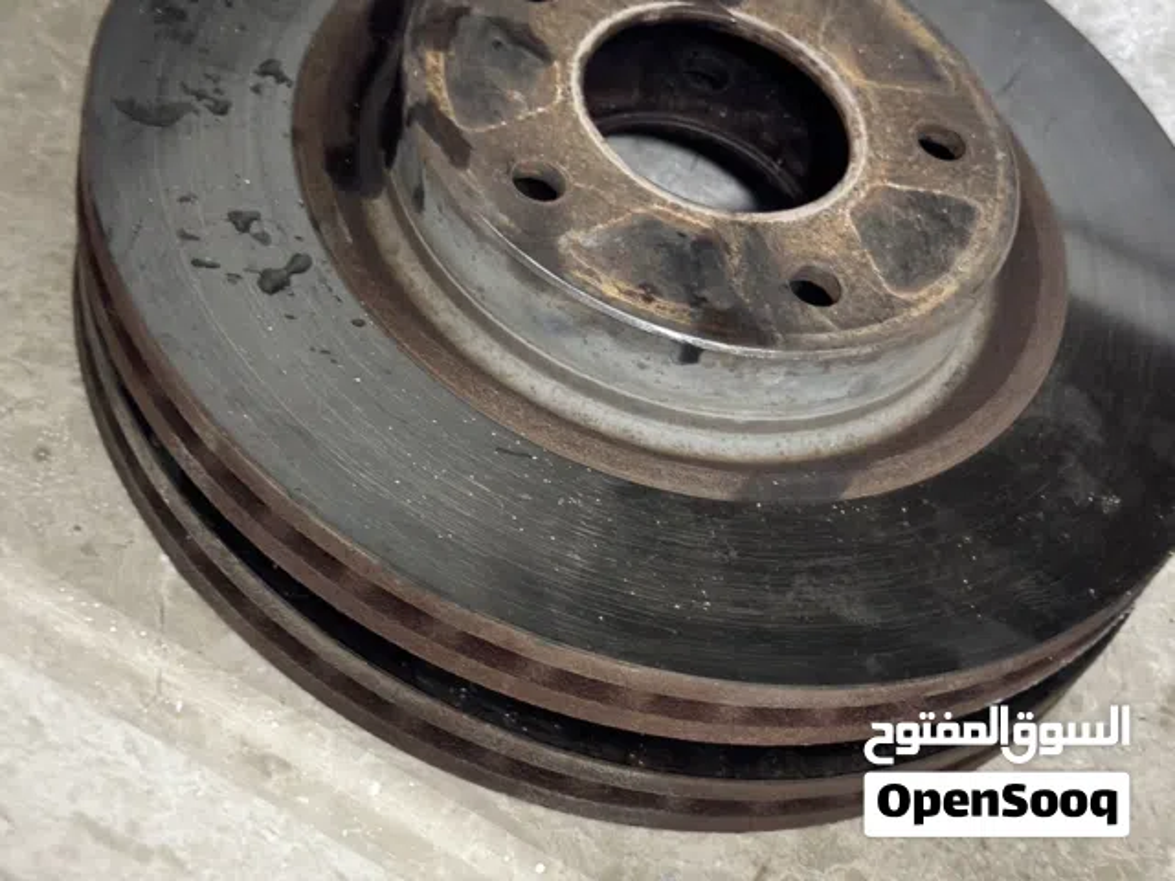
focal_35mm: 35
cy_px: 440
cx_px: 588
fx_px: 1188
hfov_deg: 52.6
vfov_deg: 40.7
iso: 250
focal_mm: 6.76
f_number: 1.78
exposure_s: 1/60
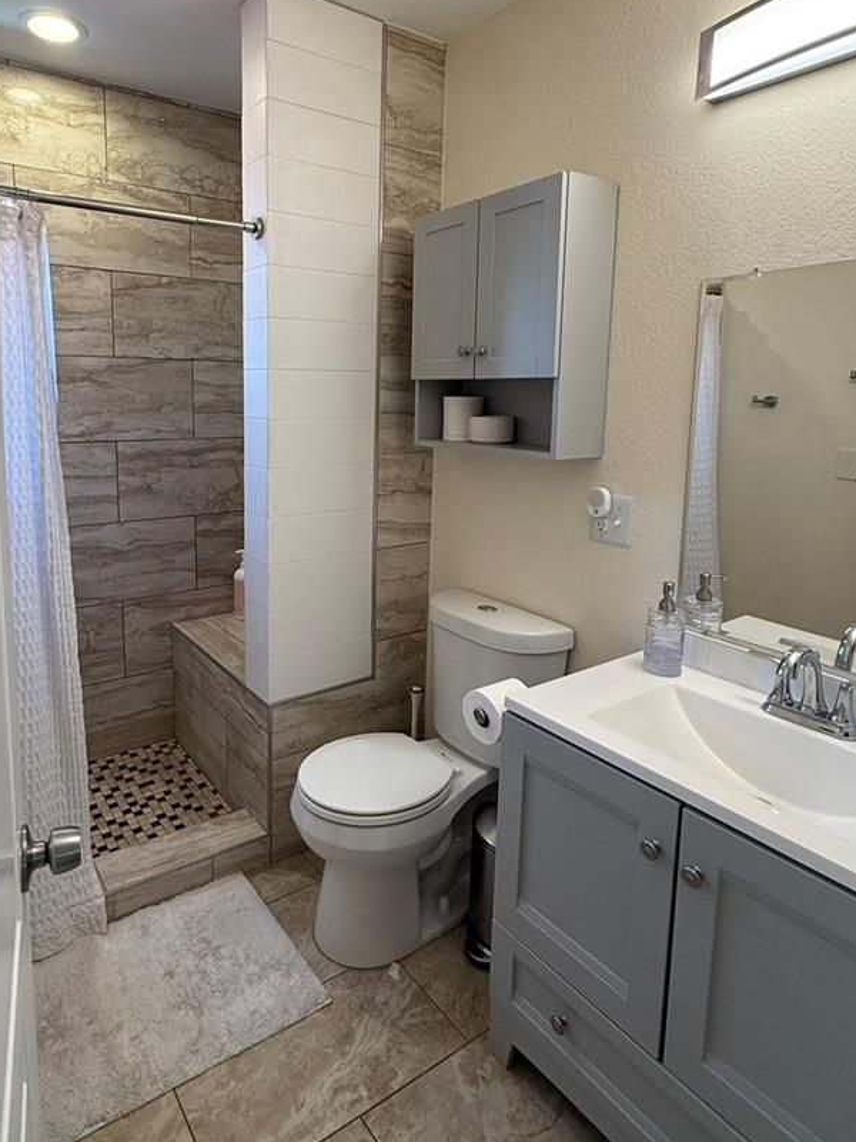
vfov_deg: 78.6
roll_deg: -0.6
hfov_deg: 62.7
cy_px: 494
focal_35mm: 21
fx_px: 692
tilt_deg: -7.3
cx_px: 327
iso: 200
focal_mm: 2.22
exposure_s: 1/120
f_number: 2.2
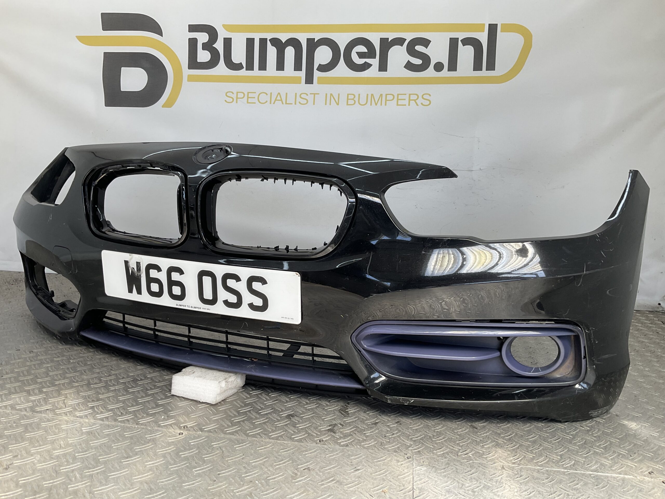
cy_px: 250
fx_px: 557
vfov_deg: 48.2
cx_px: 332
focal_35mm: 29
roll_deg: -3.5
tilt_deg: -9.0
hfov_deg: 61.7
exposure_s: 1/297
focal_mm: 3
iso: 16
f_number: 1.8
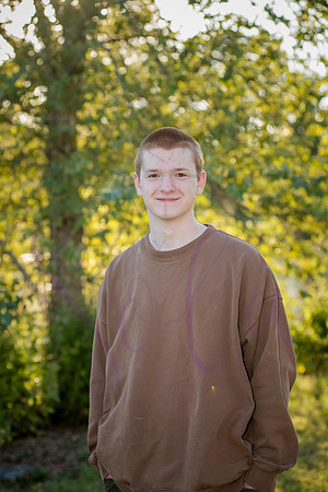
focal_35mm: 80
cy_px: 246
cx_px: 164
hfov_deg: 17.1
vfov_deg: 25.4
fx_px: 1093
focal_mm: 80
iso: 400
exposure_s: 1/400
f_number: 4.5
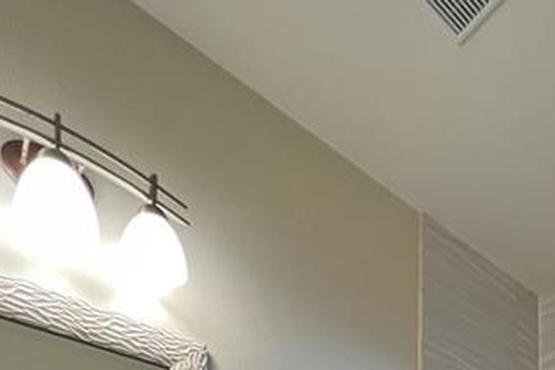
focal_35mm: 32
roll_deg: -1.3
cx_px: 428
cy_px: 617
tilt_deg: +0.7
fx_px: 493
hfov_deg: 55.4
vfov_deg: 24.8
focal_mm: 1.57
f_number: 1.8
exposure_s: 1/120
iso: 200
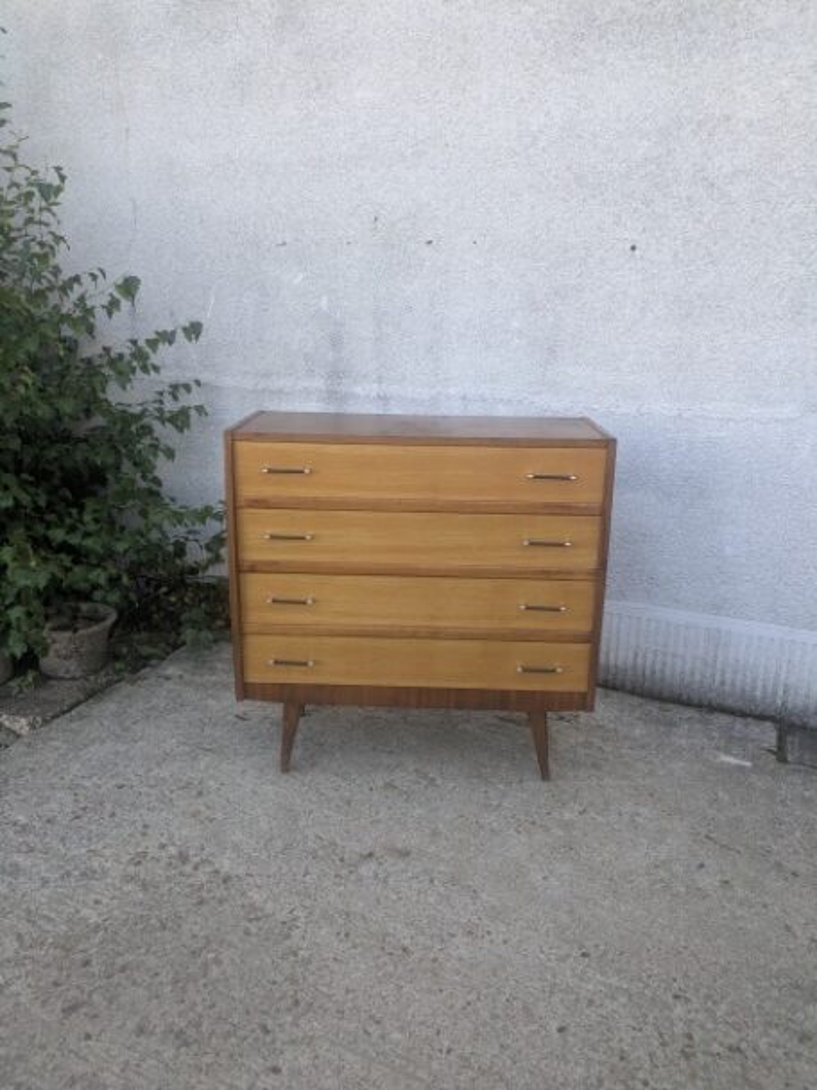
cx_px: 408
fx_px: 787
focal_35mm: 25
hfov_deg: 54.9
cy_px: 545
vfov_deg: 69.4
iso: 46
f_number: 1.89
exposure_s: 1/174
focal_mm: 5.43
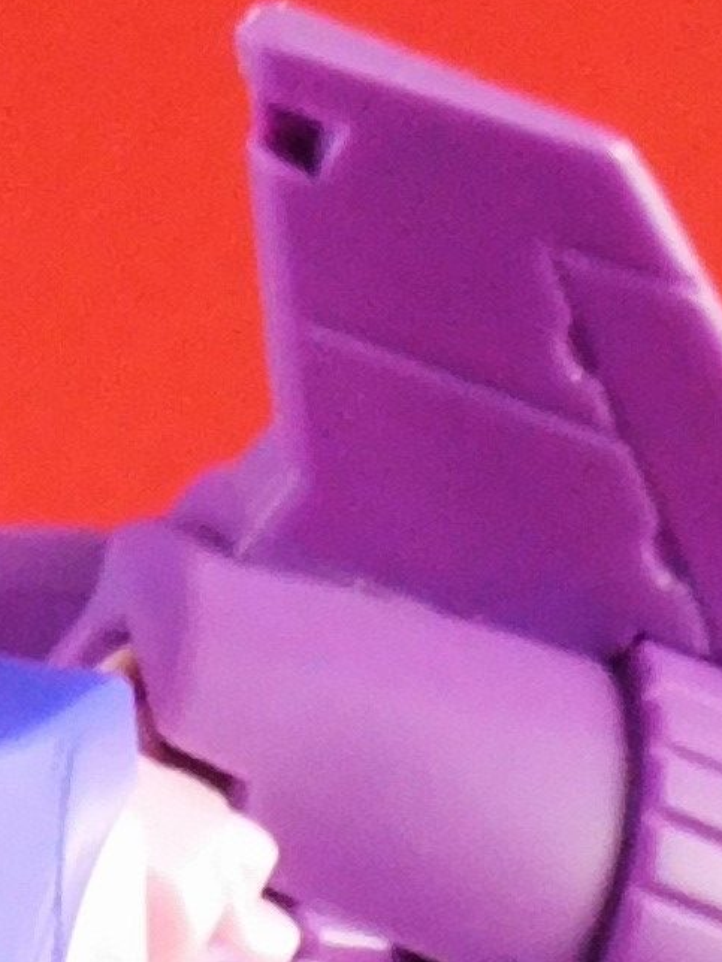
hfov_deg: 3.0
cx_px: -413
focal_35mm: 501
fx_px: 13933
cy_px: 3425
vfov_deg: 3.8
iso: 400
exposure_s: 1/50
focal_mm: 12.5
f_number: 4.5
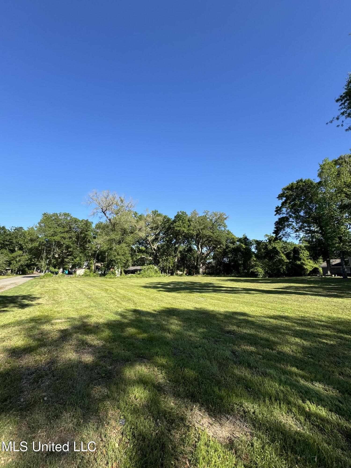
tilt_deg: +11.9
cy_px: 234
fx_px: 189
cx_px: 176
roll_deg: +0.8
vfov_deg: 102.1
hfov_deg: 85.7
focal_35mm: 14
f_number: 2.2
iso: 50
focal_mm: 2.22
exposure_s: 1/993
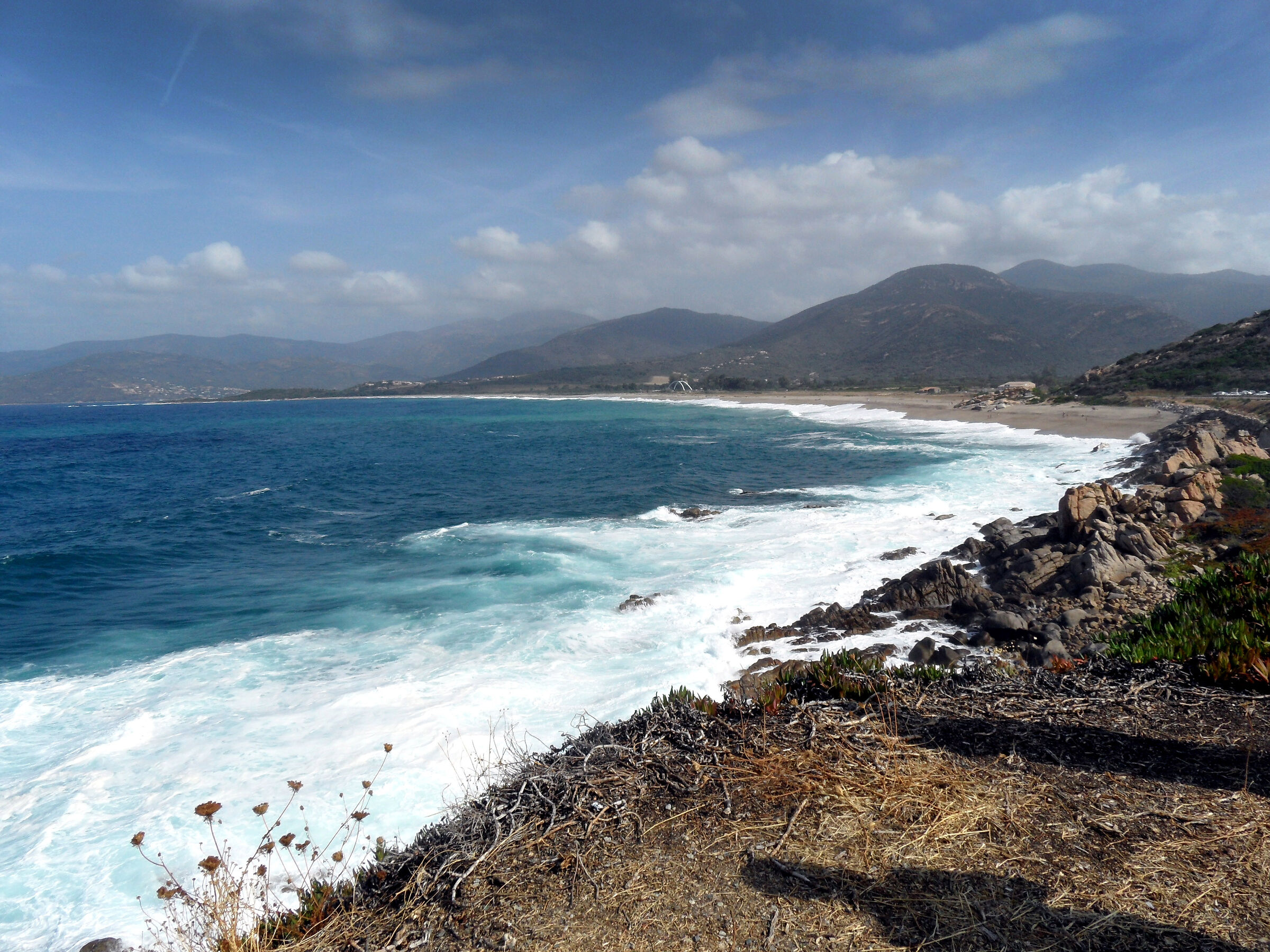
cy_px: 476
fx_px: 881
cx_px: 635
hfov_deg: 71.6
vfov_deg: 56.8
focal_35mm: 24
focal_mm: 3.9
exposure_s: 1/750
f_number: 4.6
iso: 80
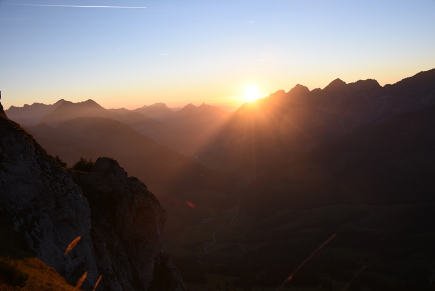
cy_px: 146
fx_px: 363
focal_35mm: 30
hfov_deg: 61.9
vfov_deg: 43.6
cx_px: 218
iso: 200
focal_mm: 20
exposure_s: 1/125
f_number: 5.6
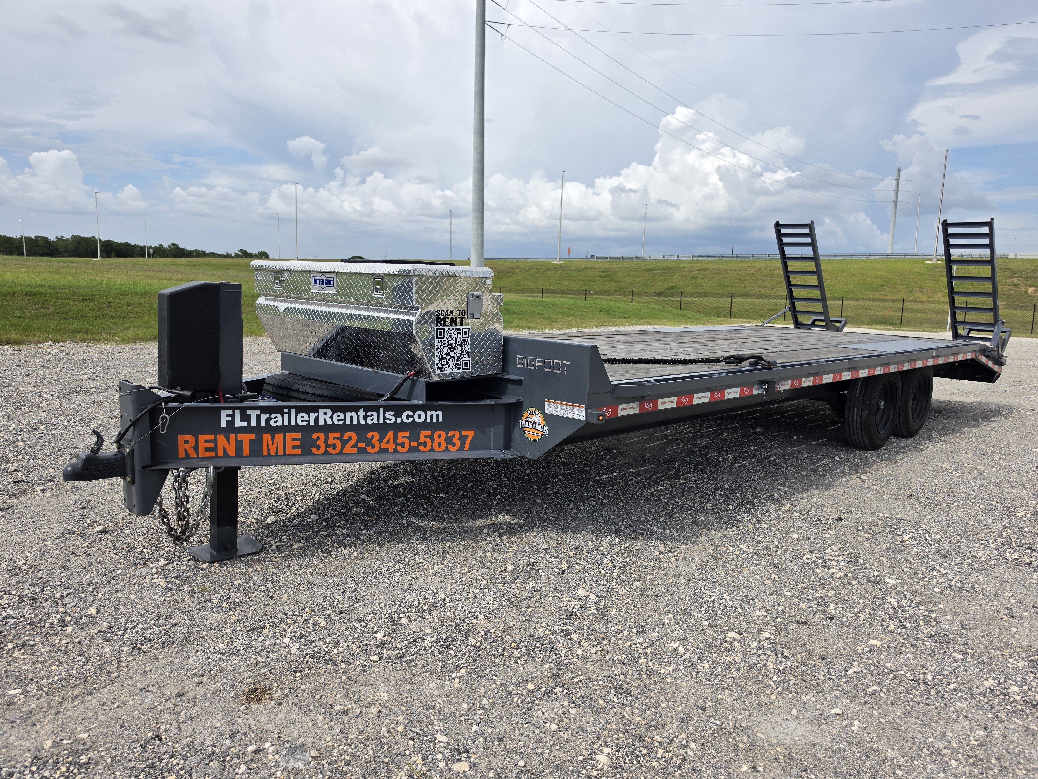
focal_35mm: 23
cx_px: 519
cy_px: 390
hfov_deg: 73.9
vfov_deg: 58.9
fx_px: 690
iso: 64
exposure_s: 1/6352
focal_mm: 6.5
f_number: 1.4
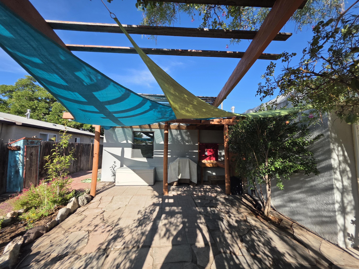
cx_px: 180
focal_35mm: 13
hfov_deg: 106.2
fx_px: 135
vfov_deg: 89.9
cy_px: 134
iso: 40
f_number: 1.9
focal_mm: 2.2
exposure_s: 1/1123
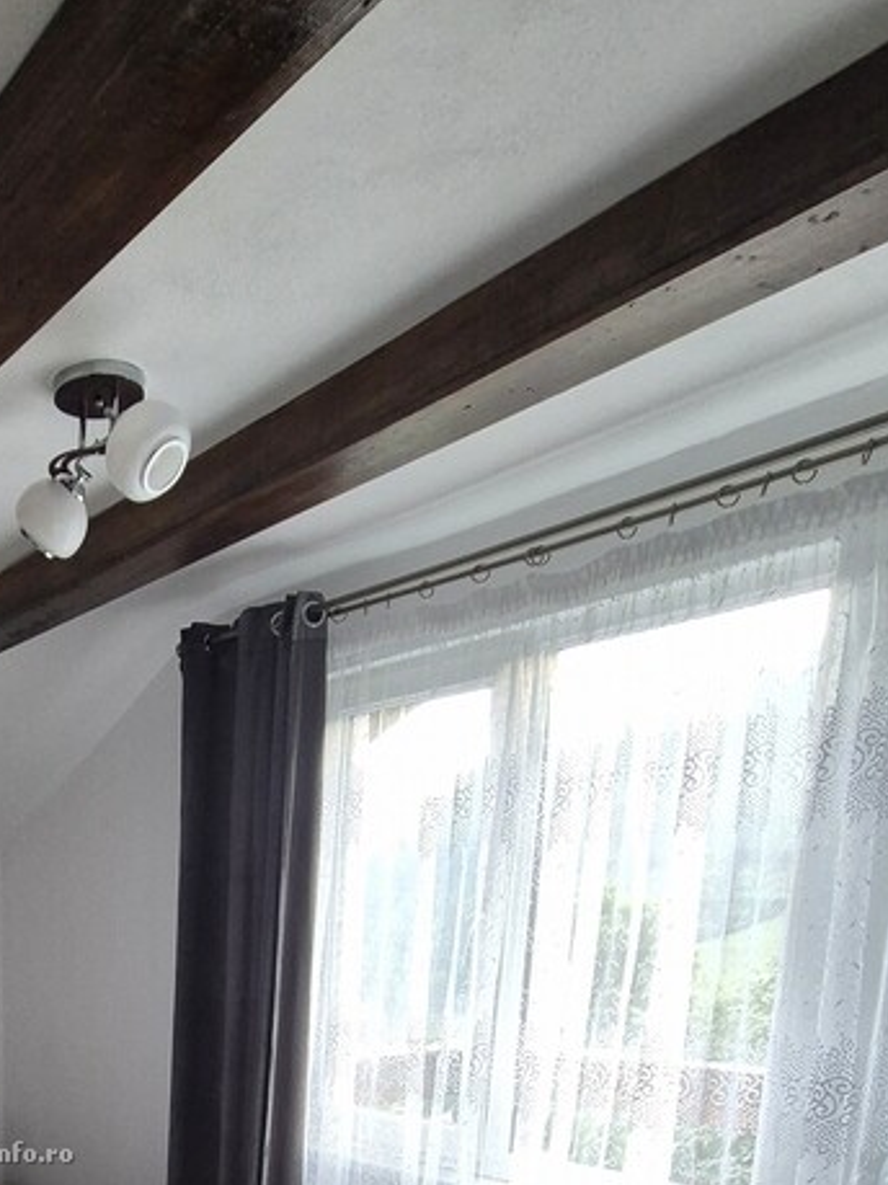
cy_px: 1126
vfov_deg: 52.0
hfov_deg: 41.9
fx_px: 992
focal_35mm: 29
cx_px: 3
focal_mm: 2.2
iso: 320
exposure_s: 1/100
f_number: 2.2
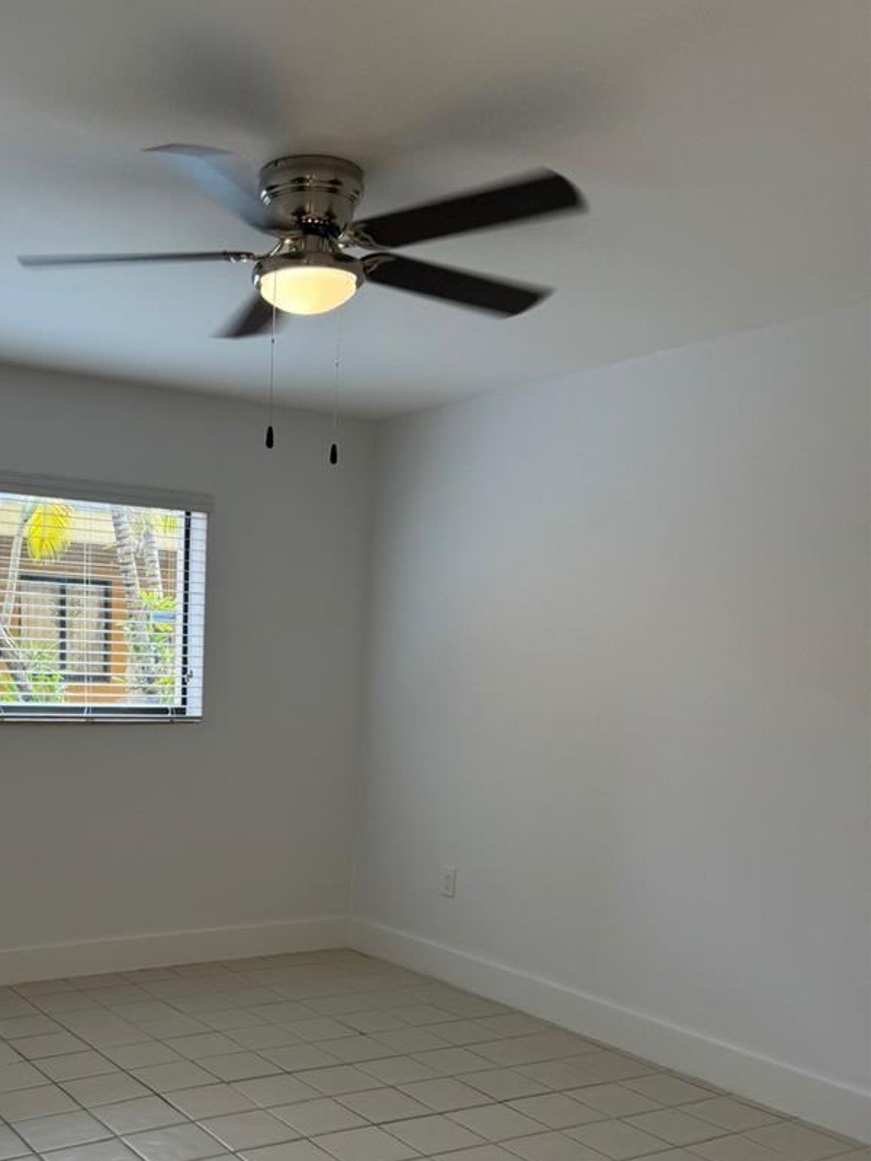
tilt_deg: -7.3
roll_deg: -1.6
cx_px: 219
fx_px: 1208
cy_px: 843
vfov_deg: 49.7
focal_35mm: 36
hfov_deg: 38.6
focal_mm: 6.86
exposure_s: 1/120
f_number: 1.78
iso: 80
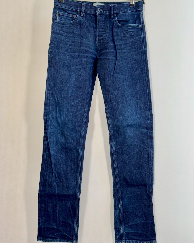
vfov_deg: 36.6
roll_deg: +0.3
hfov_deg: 29.7
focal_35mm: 51
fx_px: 366
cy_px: 114
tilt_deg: +4.9
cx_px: 95
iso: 50
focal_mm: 6.76
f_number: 1.78
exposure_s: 1/50
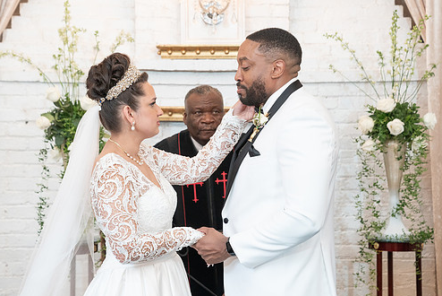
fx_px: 934
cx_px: 205
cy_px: 155
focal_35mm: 76
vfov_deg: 18.0
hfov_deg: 26.6
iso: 2000
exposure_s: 1/100
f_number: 4
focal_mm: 62
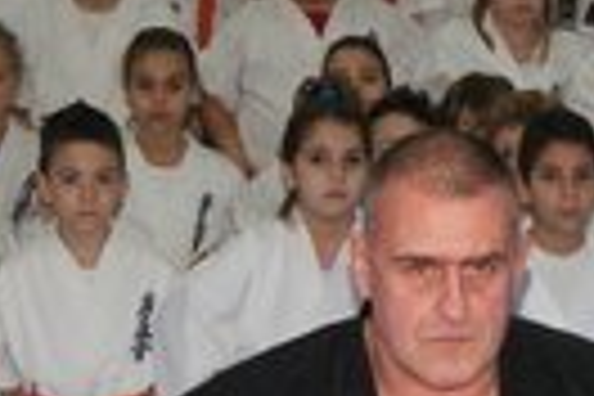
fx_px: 3003
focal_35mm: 182
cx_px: 454
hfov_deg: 11.3
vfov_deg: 7.5
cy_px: 180
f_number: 5.6
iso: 400
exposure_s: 1/60
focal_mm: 20
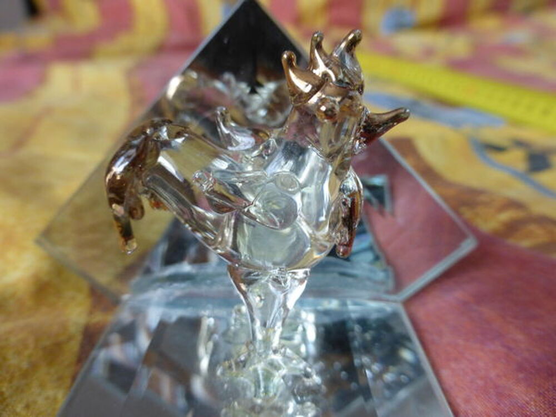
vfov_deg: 54.9
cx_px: 278
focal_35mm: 25
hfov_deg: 69.4
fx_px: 402
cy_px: 208
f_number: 3.3
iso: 320
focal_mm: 4.3
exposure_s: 1/60
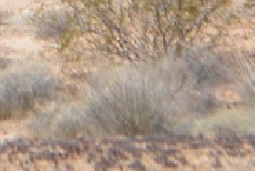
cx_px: -94
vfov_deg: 2.8
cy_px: -163
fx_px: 3426
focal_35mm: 483
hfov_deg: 4.2
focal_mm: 55
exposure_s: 1/1600
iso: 400
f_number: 7.1
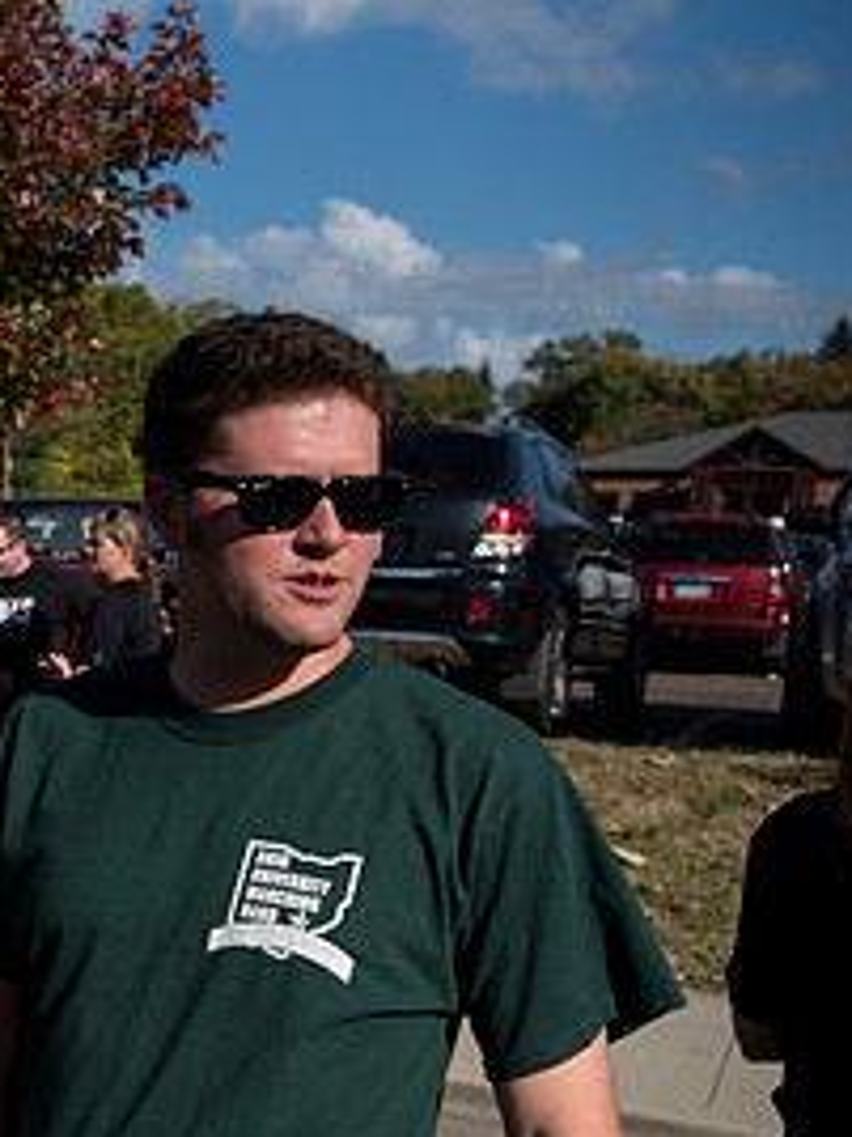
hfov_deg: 24.3
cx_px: -335
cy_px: 753
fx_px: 1641
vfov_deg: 37.8
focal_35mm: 50
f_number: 4.5
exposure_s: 1/3200
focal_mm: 24
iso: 250
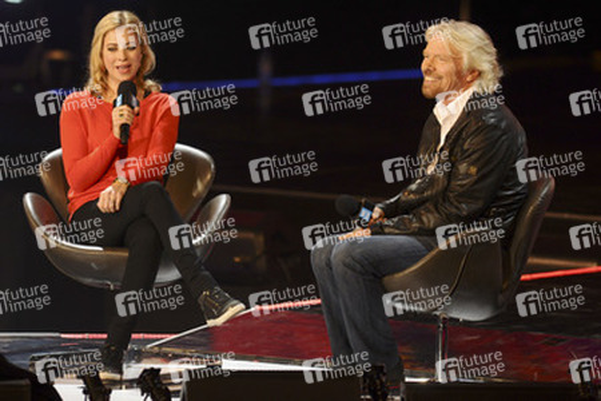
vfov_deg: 3.1
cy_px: 200
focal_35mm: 450
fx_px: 7512
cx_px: 300
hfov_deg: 4.6
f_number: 2.8
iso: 640
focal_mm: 300
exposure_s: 1/200
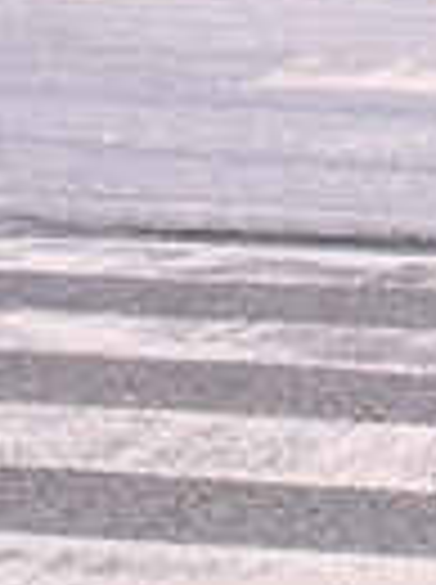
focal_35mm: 231
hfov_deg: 6.3
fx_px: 3892
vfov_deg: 8.2
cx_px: 679
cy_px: -565
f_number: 13
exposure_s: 1/400
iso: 200
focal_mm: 26
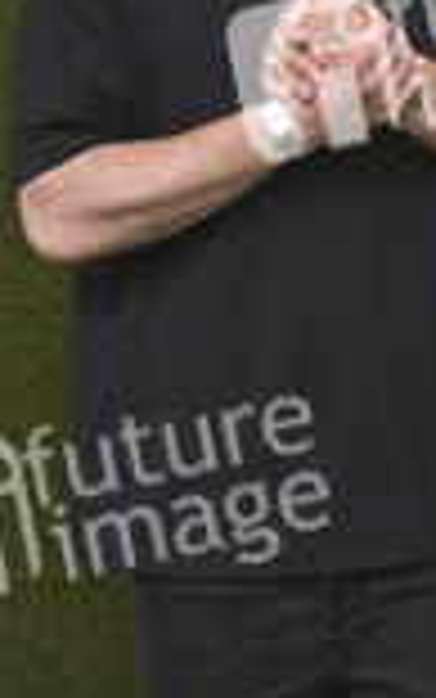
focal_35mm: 145
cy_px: 279
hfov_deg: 8.9
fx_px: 2754
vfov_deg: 14.4
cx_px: 589
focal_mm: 55
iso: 1600
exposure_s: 1/250
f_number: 5
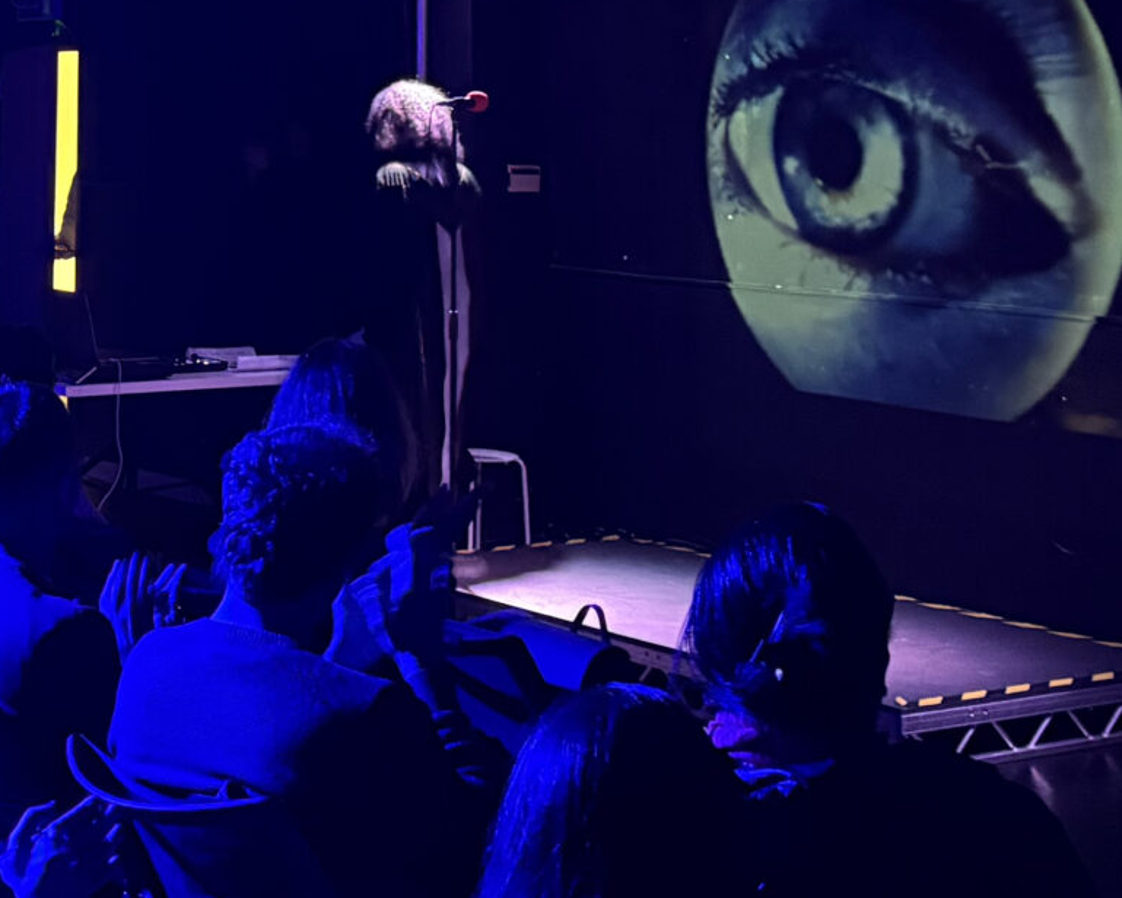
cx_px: 252
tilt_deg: +4.9
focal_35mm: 78
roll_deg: +0.9
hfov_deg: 24.1
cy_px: -126
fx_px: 2590
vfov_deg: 18.8
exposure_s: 1/30
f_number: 1.78
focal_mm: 6.76
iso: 1600
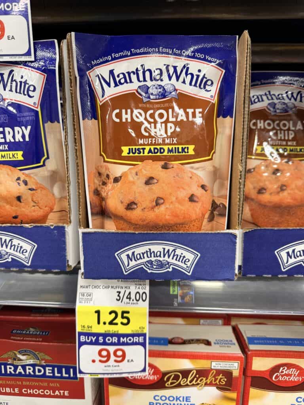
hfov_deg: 56.8
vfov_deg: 71.6
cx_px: 152
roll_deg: -0.1
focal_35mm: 24
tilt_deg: -12.2
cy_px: 202
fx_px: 281
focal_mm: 6.76
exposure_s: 1/60
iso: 160
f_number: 1.78
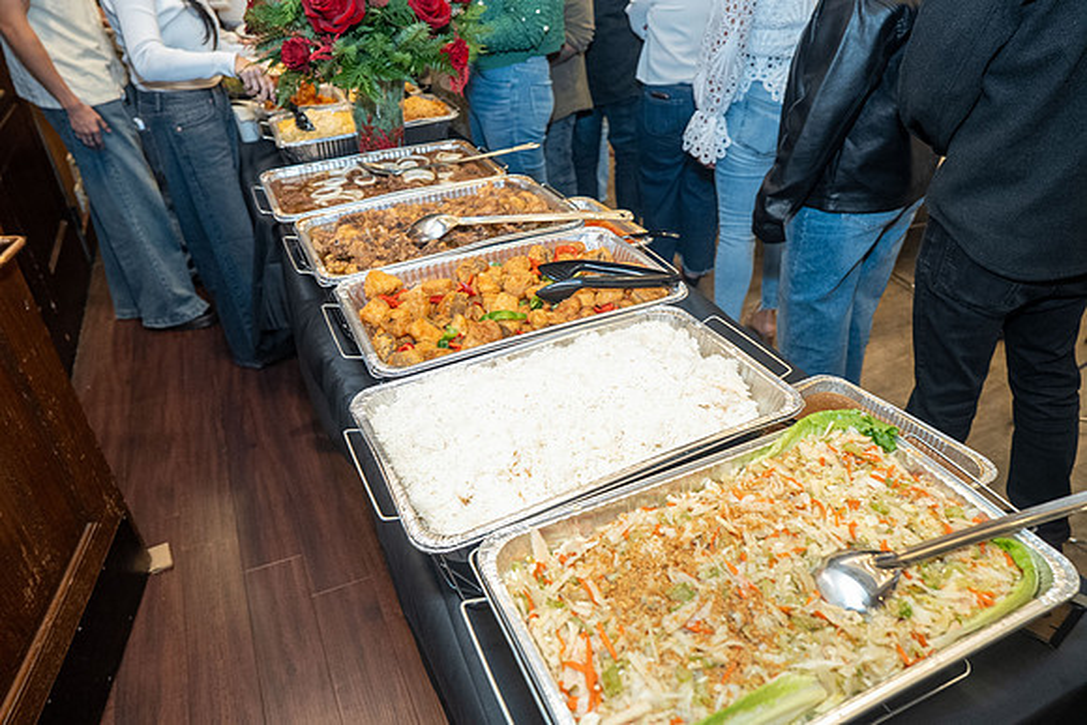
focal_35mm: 24
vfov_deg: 53.2
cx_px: 544
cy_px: 362
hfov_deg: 73.7
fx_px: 725
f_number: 3.5
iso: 1600
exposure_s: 1/100
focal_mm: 24
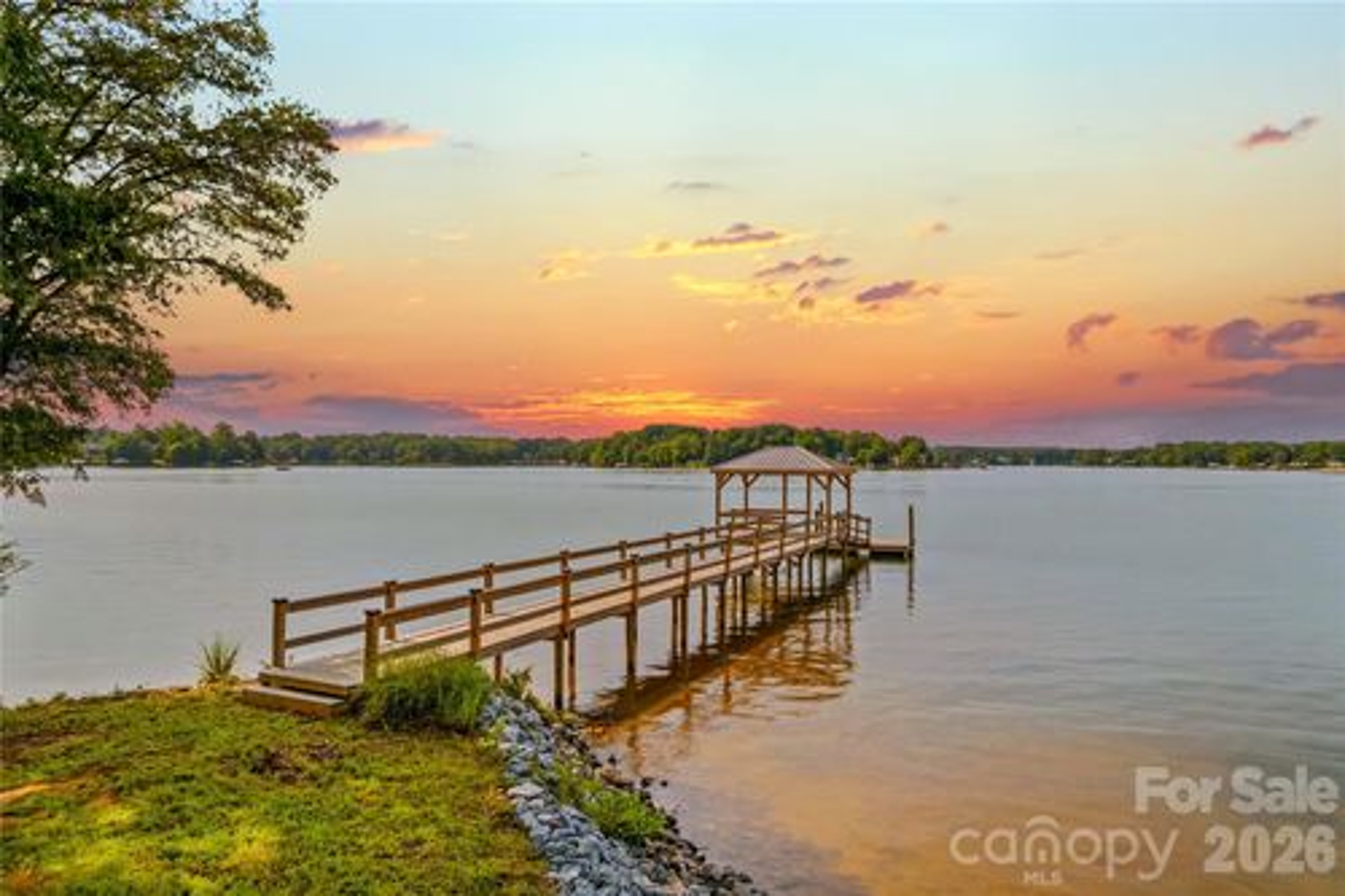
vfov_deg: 57.2
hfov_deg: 78.6
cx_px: 672
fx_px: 822
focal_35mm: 22
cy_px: 448
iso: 130
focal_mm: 8.38
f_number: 2.8
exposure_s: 1/1600
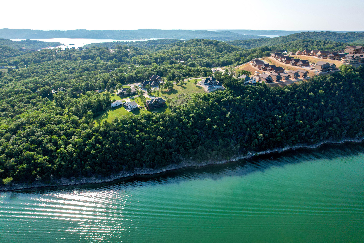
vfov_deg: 57.2
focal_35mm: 22
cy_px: 122
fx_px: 222
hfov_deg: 78.6
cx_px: 182
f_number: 2.8
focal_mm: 8.38
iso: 100
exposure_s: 1/350
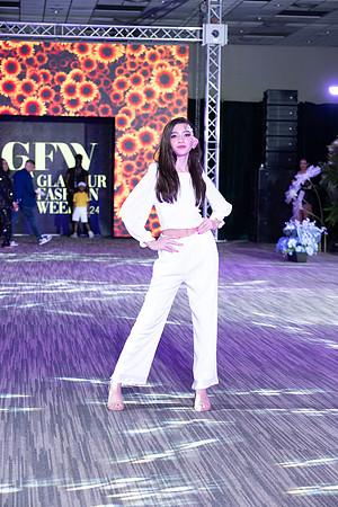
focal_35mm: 92
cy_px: 254
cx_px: 169
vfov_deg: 22.1
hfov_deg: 14.9
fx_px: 1296
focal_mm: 92
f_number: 6.3
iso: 1600
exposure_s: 1/160
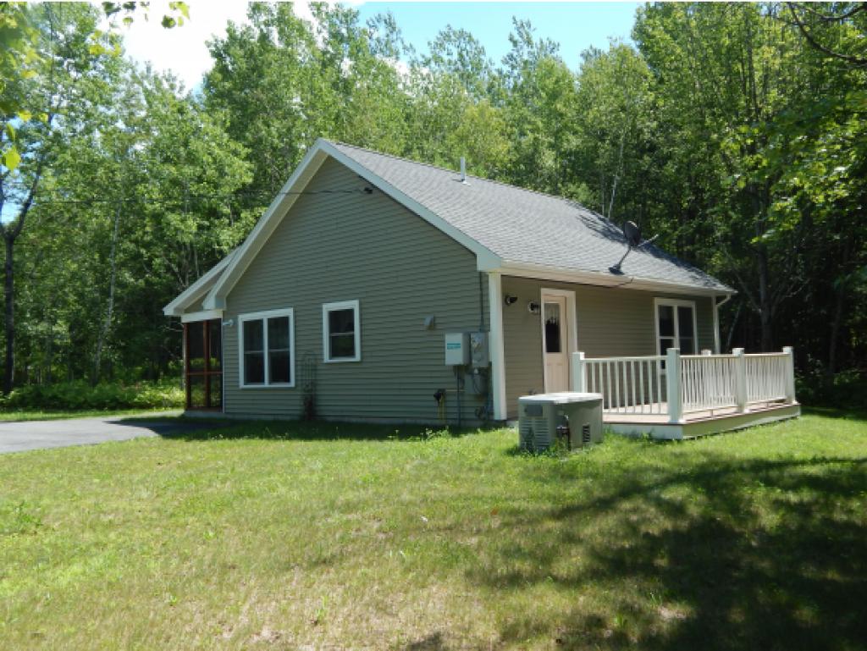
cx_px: 434
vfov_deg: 45.5
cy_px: 326
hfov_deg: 58.3
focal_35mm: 31
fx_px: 777
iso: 125
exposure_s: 1/800
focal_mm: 5.6
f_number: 3.2
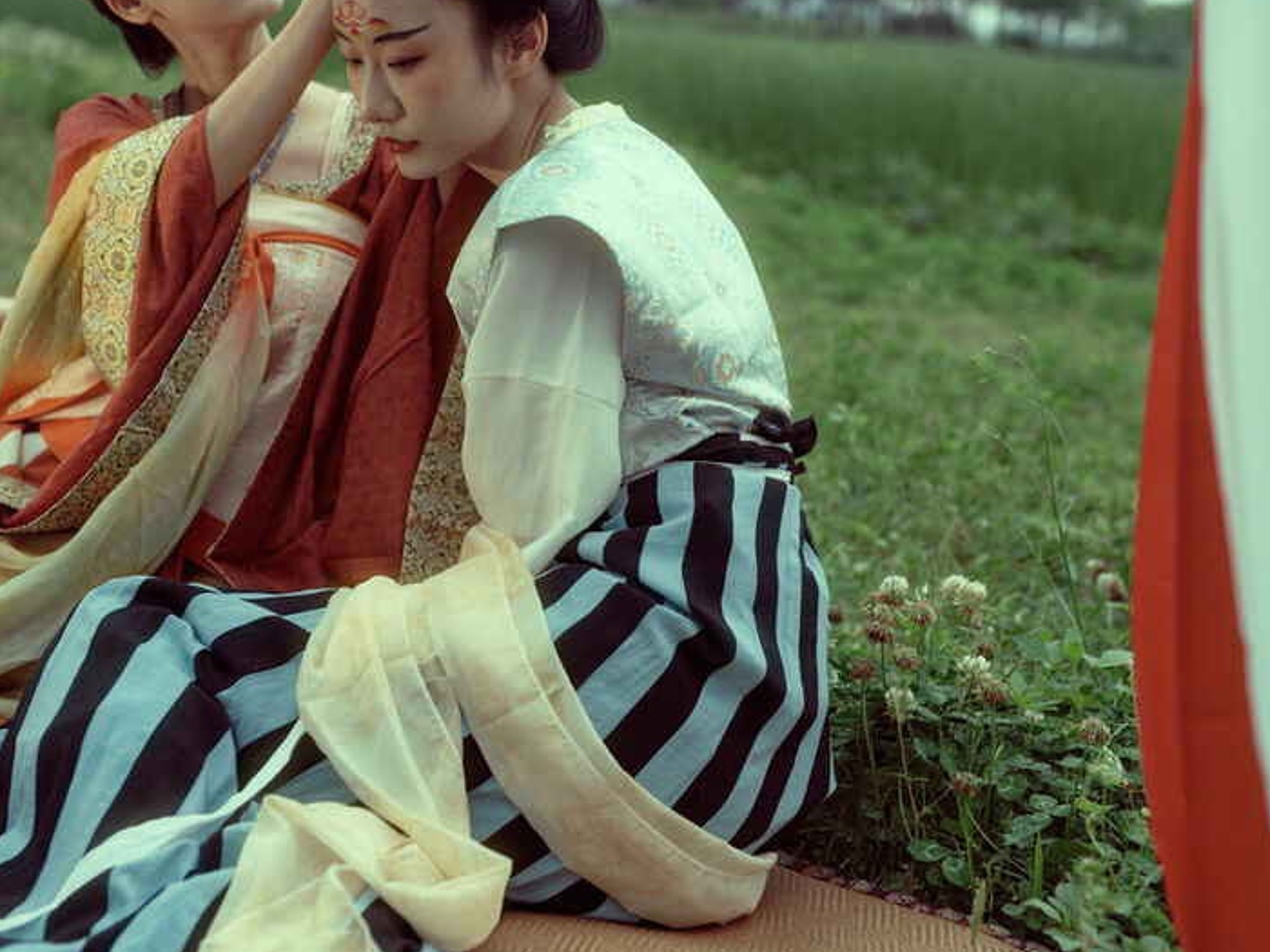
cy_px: 285
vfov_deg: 24.2
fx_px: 2201
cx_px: 630
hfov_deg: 32.2
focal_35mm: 60
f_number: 3.5
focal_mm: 50
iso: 400
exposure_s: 1/500
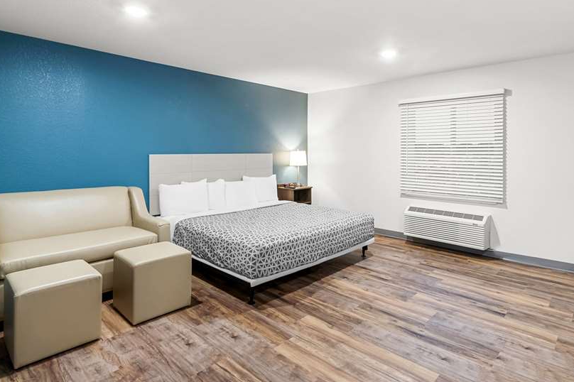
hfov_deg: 85.8
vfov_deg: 64.5
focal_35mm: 19
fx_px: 303
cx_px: 346
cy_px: 181
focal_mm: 15
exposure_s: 1/1.25
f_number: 8
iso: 400
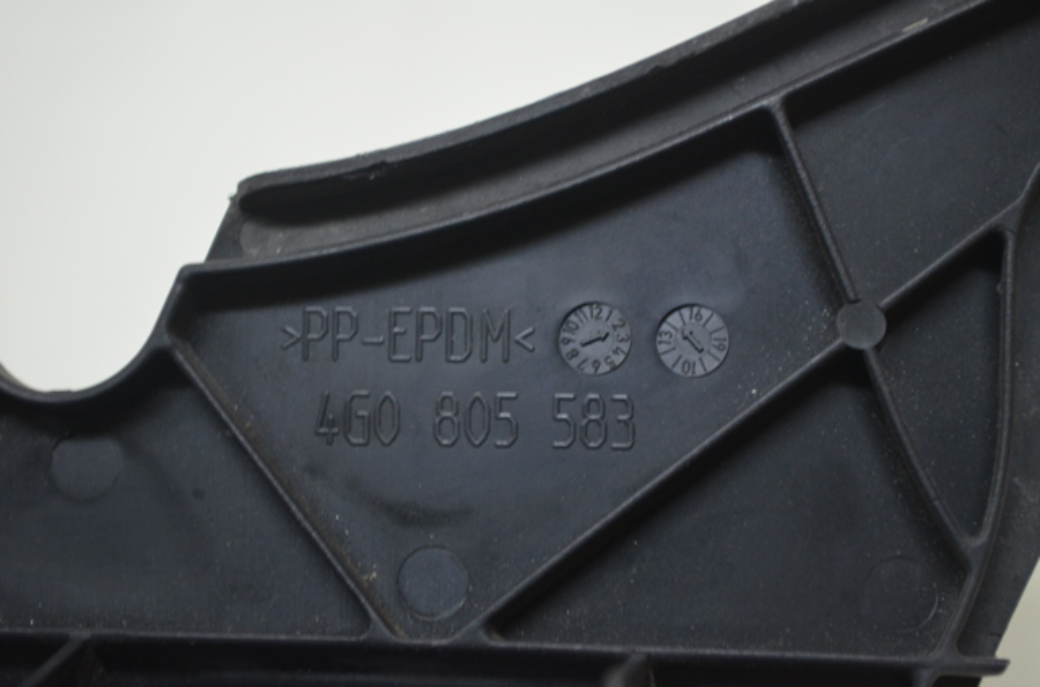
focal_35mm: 82
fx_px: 2377
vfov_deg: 16.5
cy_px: 344
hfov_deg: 24.7
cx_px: 520
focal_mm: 55
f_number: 5.6
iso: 1250
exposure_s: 1/30
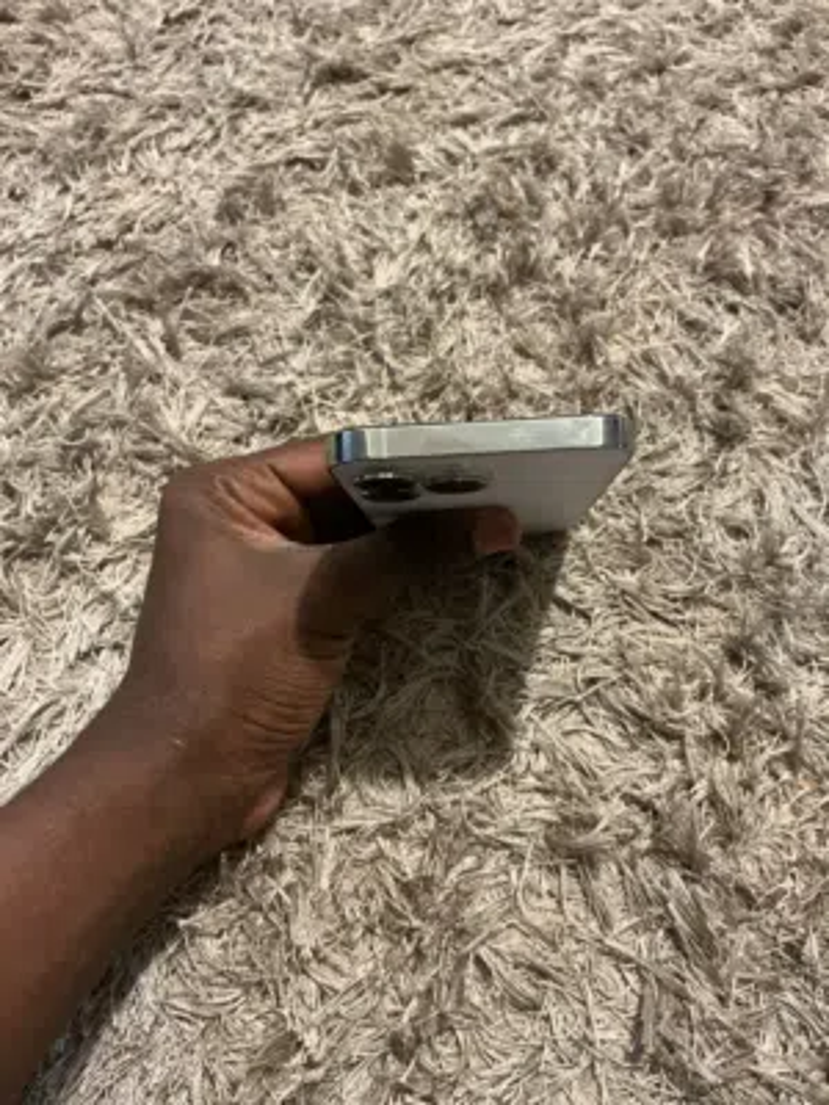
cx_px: 414
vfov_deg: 61.7
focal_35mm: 29
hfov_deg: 48.2
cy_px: 552
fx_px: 926
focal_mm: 3
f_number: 1.8
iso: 250
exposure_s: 1/30
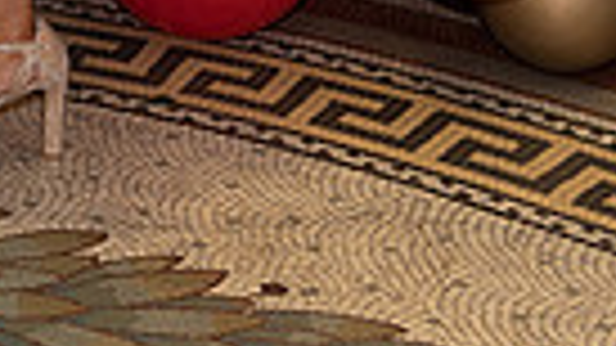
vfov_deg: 5.9
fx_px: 3103
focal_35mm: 190
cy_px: -713
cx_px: -246
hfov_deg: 11.0
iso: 400
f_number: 4.5
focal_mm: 34
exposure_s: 1/60
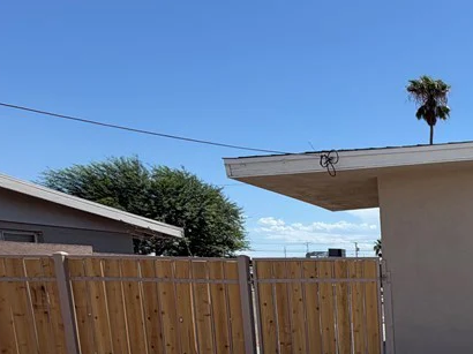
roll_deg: +0.5
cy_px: 341
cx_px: 562
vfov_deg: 37.1
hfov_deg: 39.1
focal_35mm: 35
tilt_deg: -8.5
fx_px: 478
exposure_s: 1/1145
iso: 20
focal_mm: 2.22
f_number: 2.2
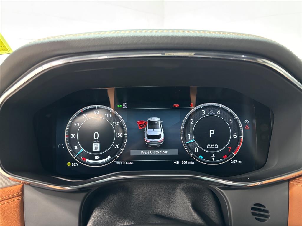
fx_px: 227
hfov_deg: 67.3
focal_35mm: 26
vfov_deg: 53.1
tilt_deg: -12.4
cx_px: 151
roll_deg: +0.0
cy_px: 113
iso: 500
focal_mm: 5.96
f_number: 1.6
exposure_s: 1/43
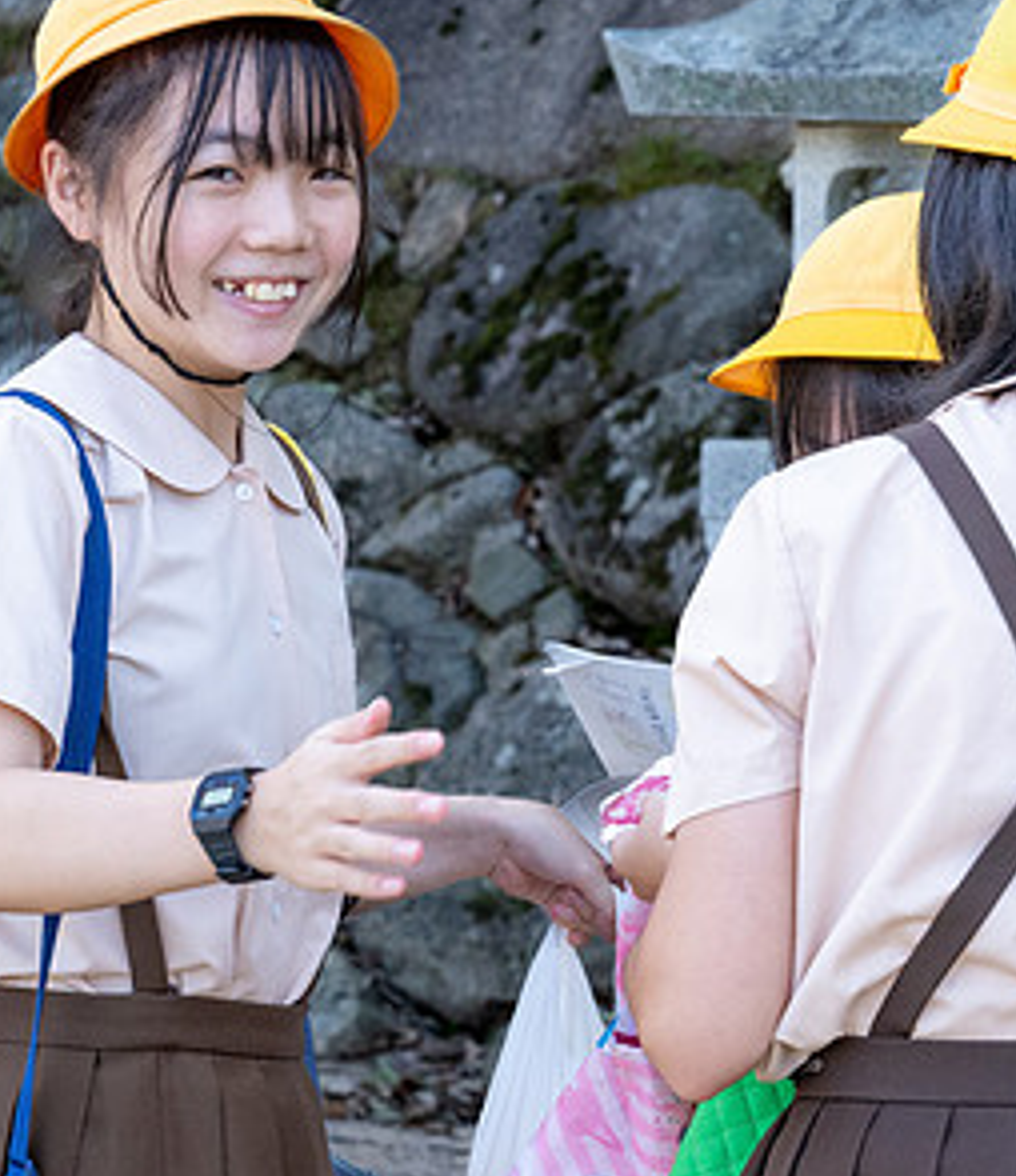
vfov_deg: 10.3
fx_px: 6501
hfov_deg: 8.9
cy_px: 309
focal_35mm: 181
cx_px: 792
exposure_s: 1/320
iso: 1100
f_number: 8
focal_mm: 70
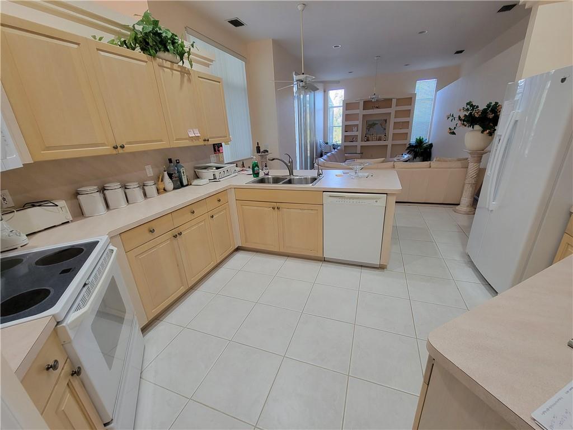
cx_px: 286
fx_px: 215
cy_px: 215
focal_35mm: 13
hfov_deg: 106.2
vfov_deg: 89.9
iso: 200
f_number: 2.2
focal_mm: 2.2
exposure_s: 1/60
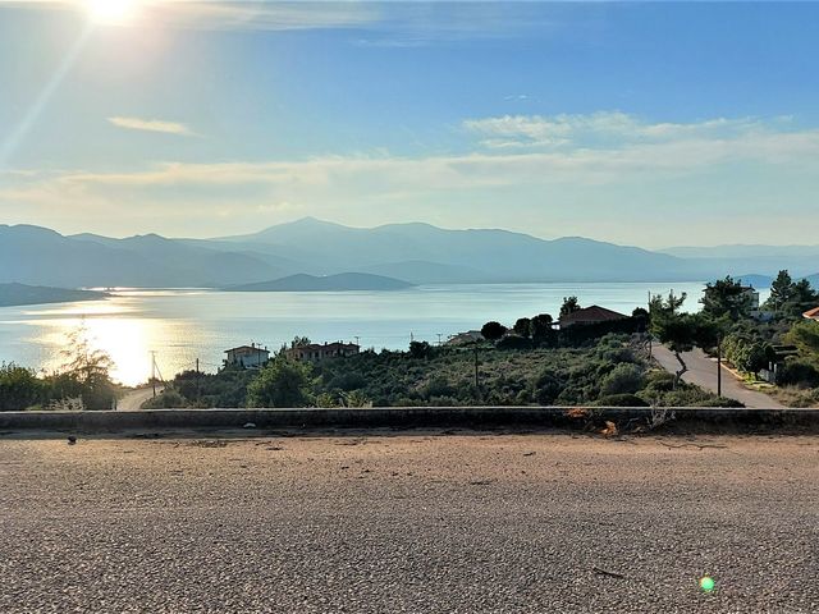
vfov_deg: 56.8
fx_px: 568
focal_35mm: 24
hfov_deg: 71.6
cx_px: 410
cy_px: 307
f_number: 1.8
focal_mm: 5.23
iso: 32
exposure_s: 1/4123
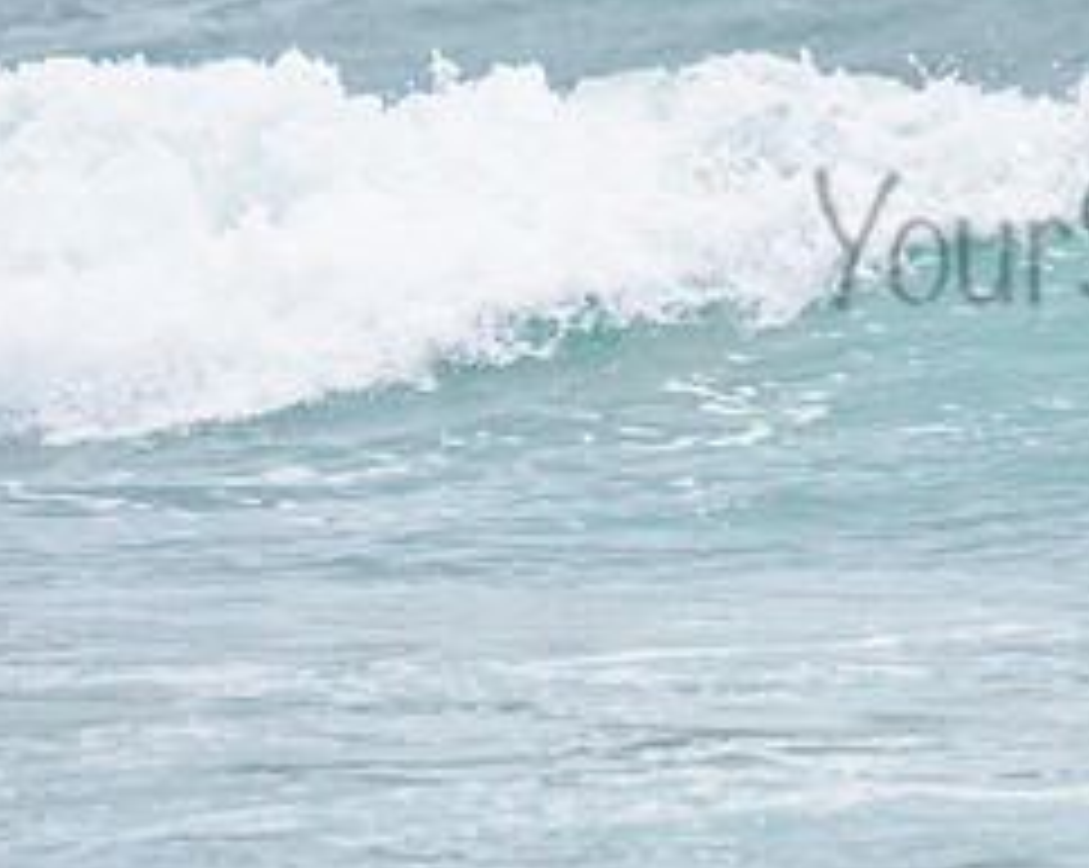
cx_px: 1573
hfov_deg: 1.4
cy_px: 119
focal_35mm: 1382
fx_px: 44488
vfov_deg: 1.1
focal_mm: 500
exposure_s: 1/2000
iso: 280
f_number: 5.6
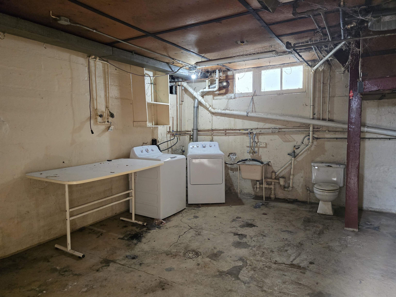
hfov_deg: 73.9
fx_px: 263
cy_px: 148
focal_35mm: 23
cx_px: 198
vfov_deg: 58.9
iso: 1000
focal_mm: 6.3
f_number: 1.7
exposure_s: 1/120
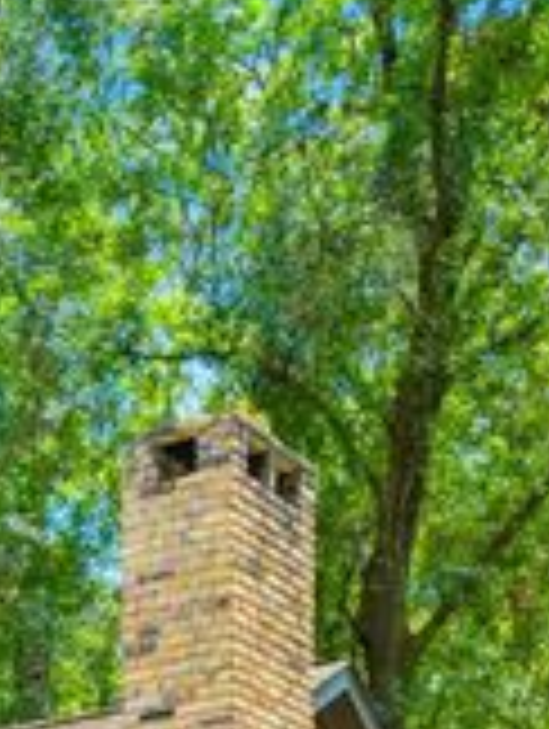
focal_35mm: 100
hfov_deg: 13.5
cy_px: 1276
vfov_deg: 16.6
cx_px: -387
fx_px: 2110
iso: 400
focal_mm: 16.5
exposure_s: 1/100
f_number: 11
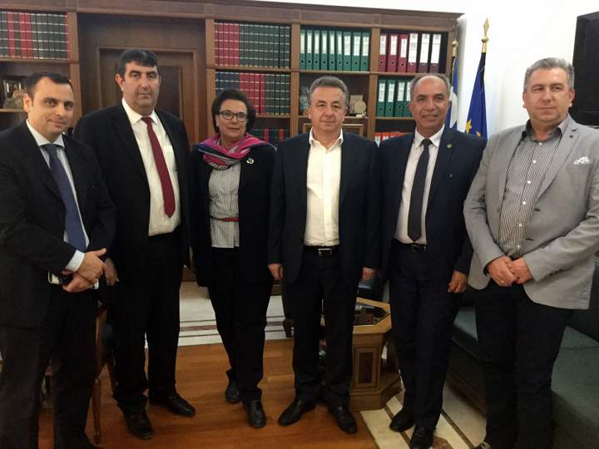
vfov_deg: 45.4
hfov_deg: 58.4
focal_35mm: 31
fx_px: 536
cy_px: 224
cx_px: 300
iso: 200
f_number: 2.4
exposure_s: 1/20
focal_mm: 3.3
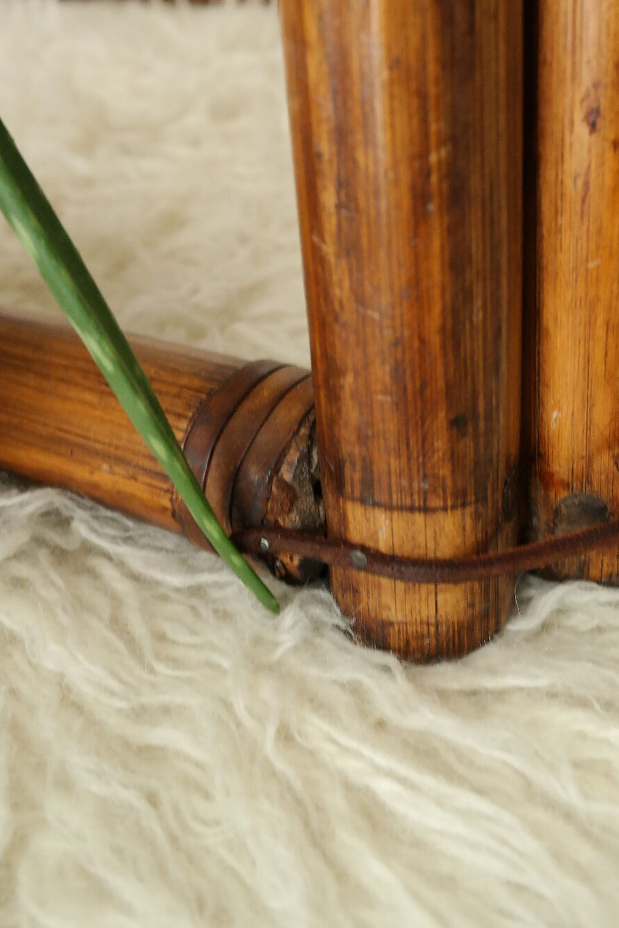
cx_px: 367
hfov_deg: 34.1
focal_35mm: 39
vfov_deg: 49.0
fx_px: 1006
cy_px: 342
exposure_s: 1/25
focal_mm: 20
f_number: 5.6
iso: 1600
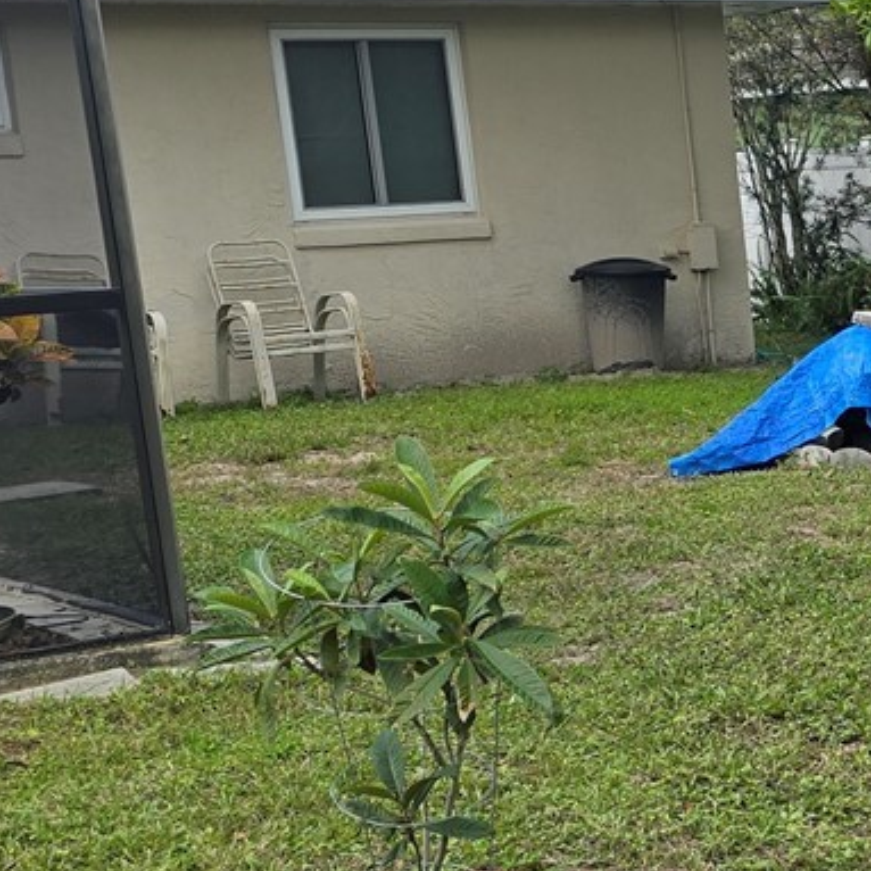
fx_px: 2420
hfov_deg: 18.0
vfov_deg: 20.3
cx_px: 1339
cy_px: 566
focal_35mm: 85
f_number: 1.7
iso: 12
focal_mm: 6.3
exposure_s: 1/444
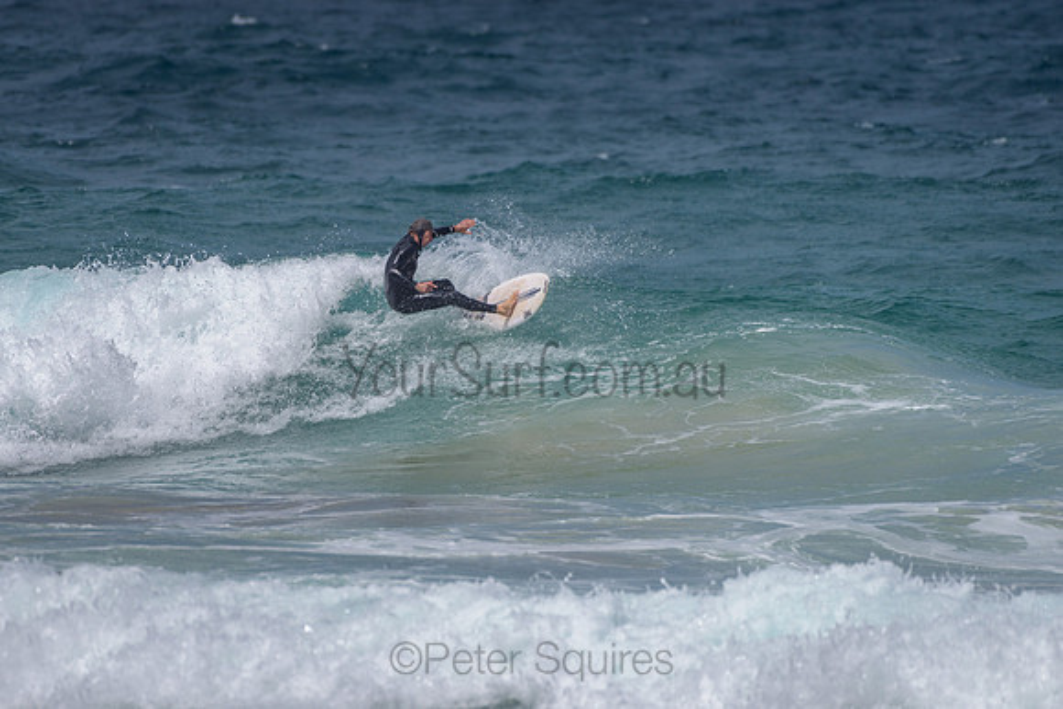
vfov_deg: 2.2
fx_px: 18114
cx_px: 435
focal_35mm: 613
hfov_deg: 3.4
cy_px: 304
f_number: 5.6
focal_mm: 500
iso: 64
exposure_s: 1/2000
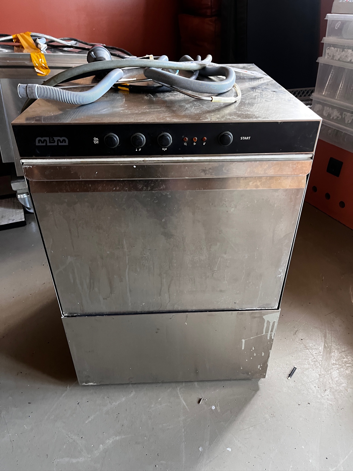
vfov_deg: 67.3
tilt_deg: -34.3
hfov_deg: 53.1
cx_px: 176
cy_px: 236
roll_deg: +1.2
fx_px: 354
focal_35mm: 26
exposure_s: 1/50
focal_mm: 5.1
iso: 250
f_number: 1.6
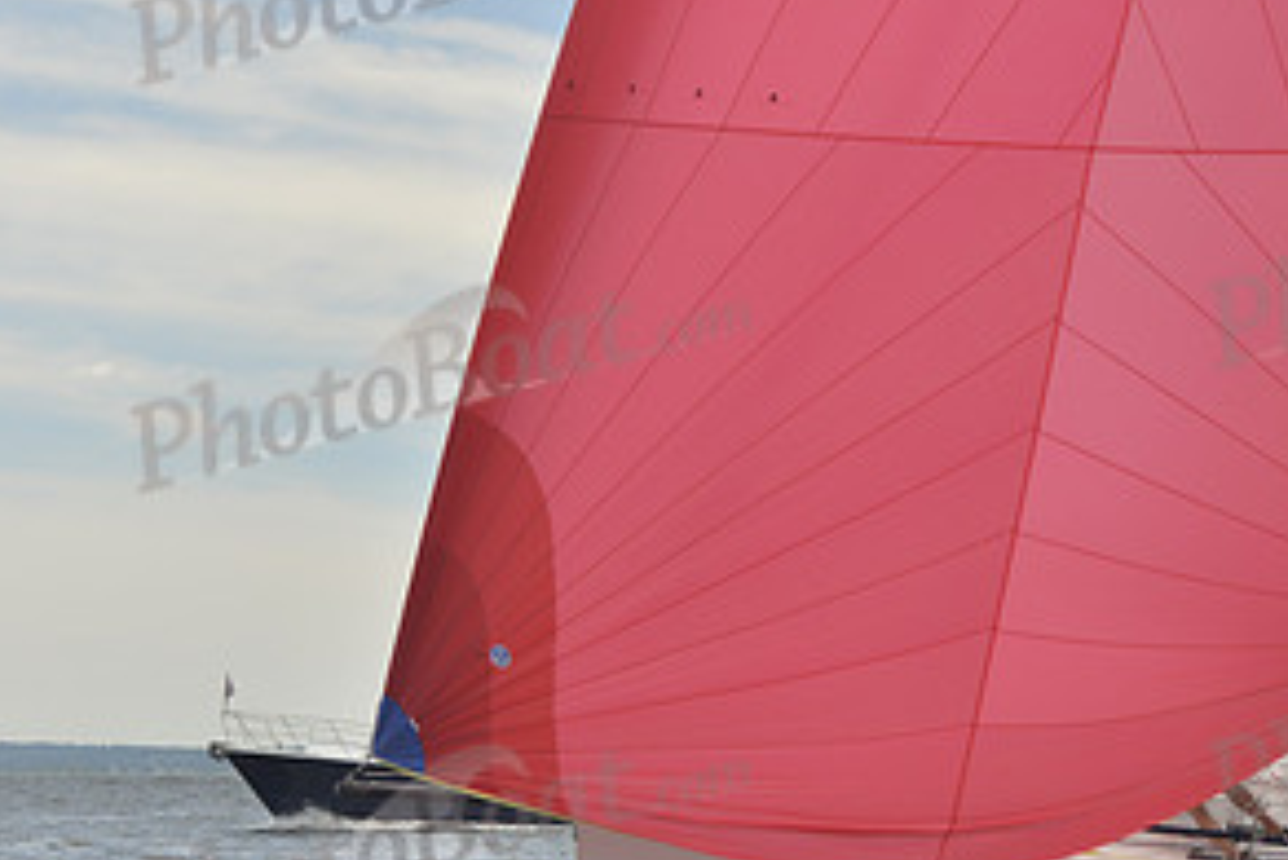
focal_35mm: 139
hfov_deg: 14.7
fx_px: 4975
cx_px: 984
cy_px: 545
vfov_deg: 9.9
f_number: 4.5
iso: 200
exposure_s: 1/800
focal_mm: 70
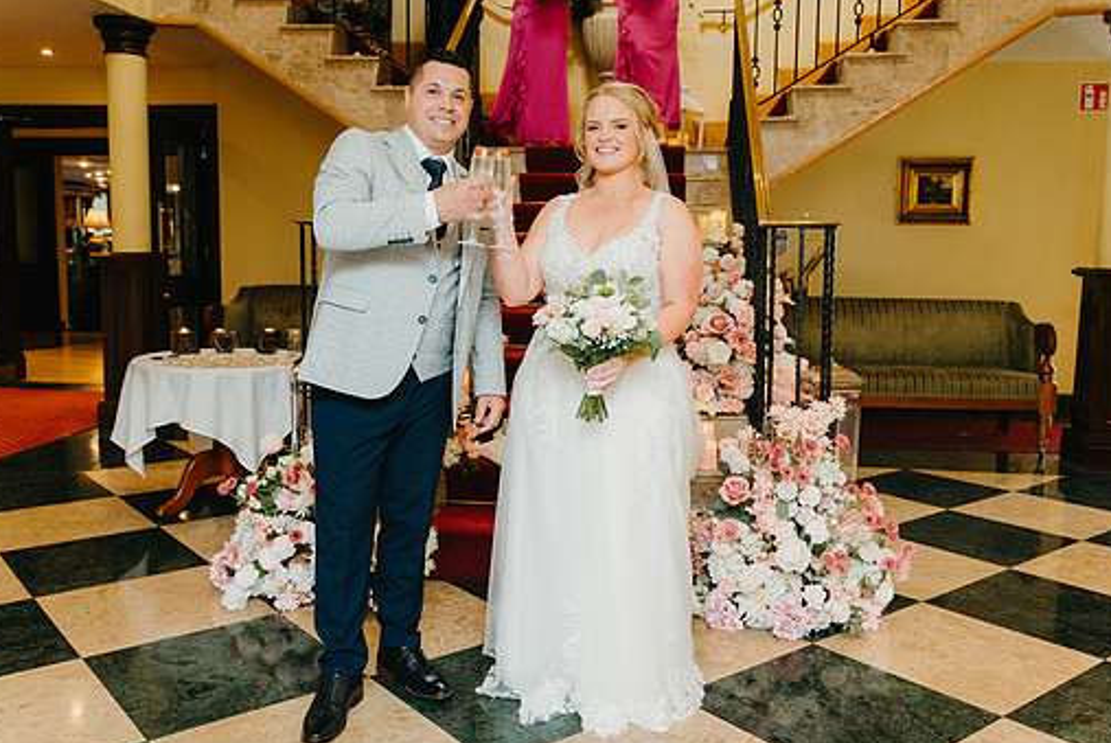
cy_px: 369
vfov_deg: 41.2
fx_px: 988
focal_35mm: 32
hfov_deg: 58.7
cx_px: 550
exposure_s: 1/160
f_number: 2.8
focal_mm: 28
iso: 1250
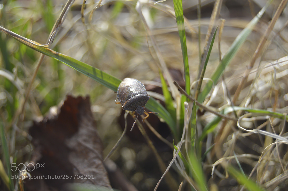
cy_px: 96
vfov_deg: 16.5
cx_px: 144
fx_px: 659
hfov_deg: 24.6
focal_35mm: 82
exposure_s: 1/125
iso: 100
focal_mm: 55
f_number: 5.6
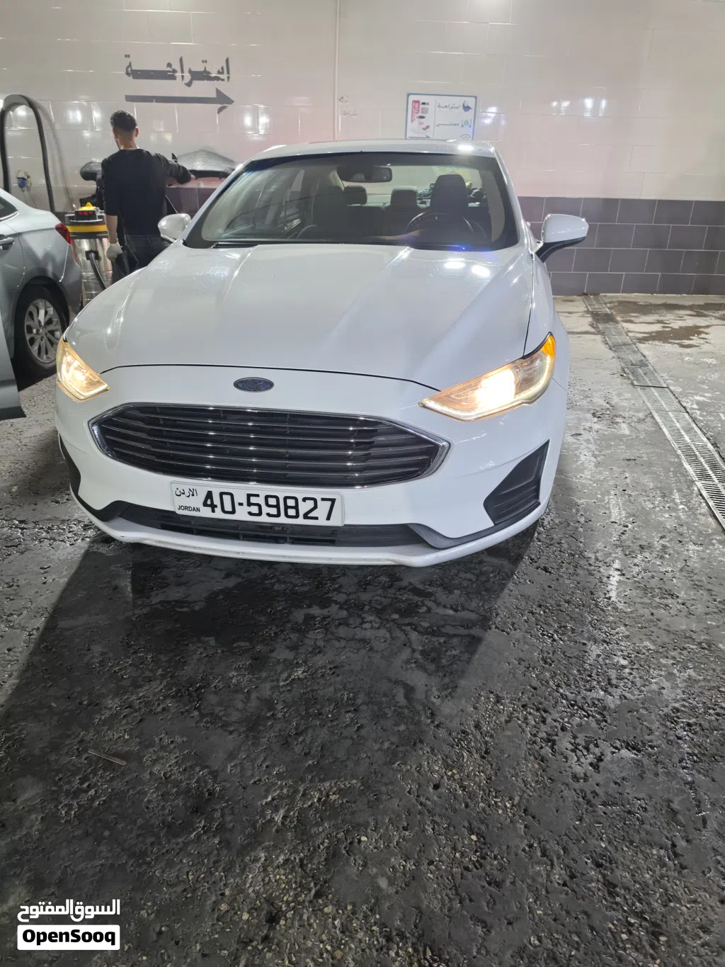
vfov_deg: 73.9
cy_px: 484
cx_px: 362
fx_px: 642
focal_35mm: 23
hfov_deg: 58.9
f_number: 1.4
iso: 125
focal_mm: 6.5
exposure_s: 1/50
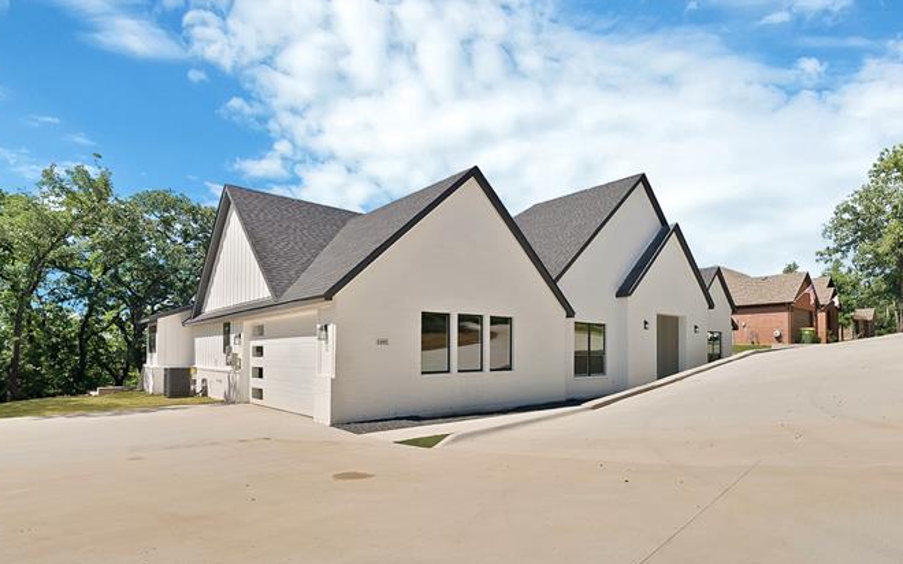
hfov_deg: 87.2
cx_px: 531
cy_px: 337
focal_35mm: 19
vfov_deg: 61.7
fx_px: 467
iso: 640
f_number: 9
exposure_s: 1/400
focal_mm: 12
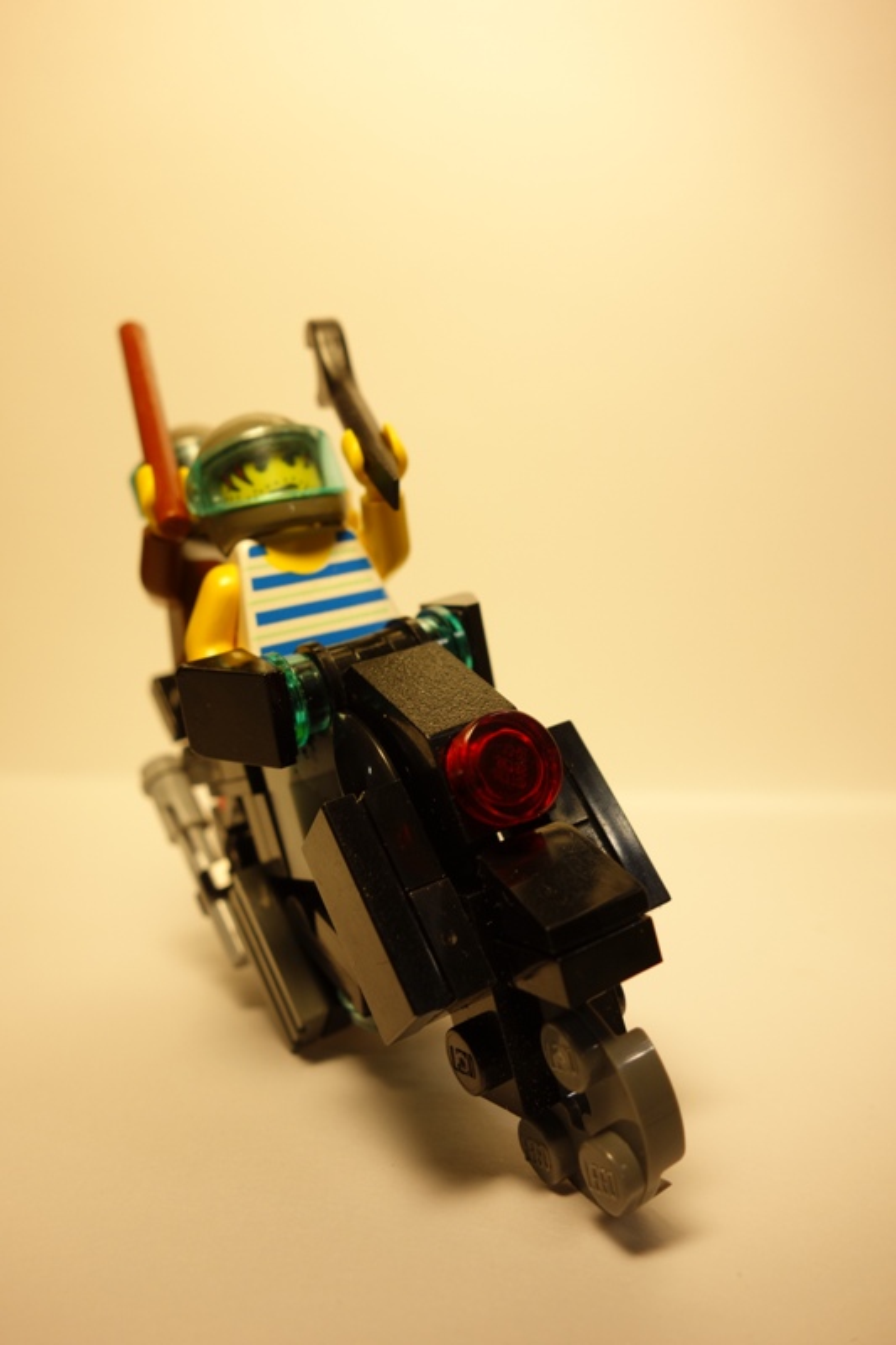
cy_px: 672
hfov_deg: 46.4
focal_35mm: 28
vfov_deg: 65.5
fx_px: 1046
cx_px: 448
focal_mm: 10.4
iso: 125
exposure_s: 1/50
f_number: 5
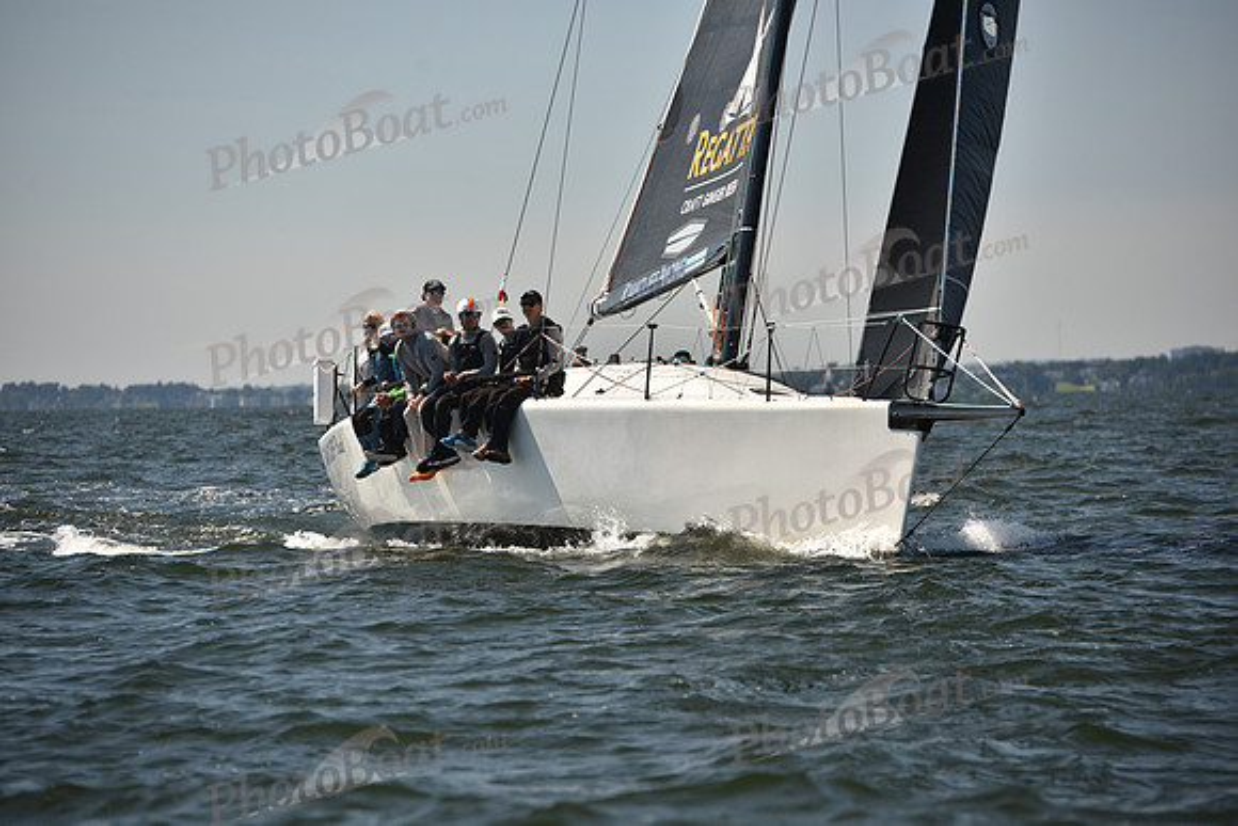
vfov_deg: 7.0
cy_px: 413
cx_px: 619
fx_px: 6707
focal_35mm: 195
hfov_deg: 10.5
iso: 250
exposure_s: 1/800
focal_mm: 195
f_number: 5
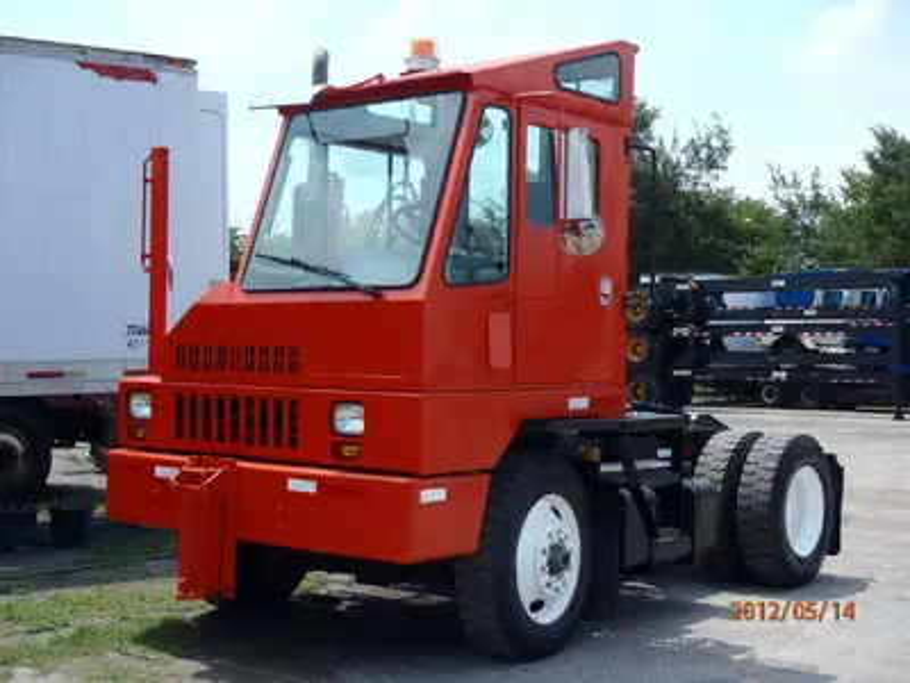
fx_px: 1288
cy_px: 342
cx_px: 455
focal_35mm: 49
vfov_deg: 29.7
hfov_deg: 38.9
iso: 125
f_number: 14
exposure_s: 1/80
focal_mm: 8.8
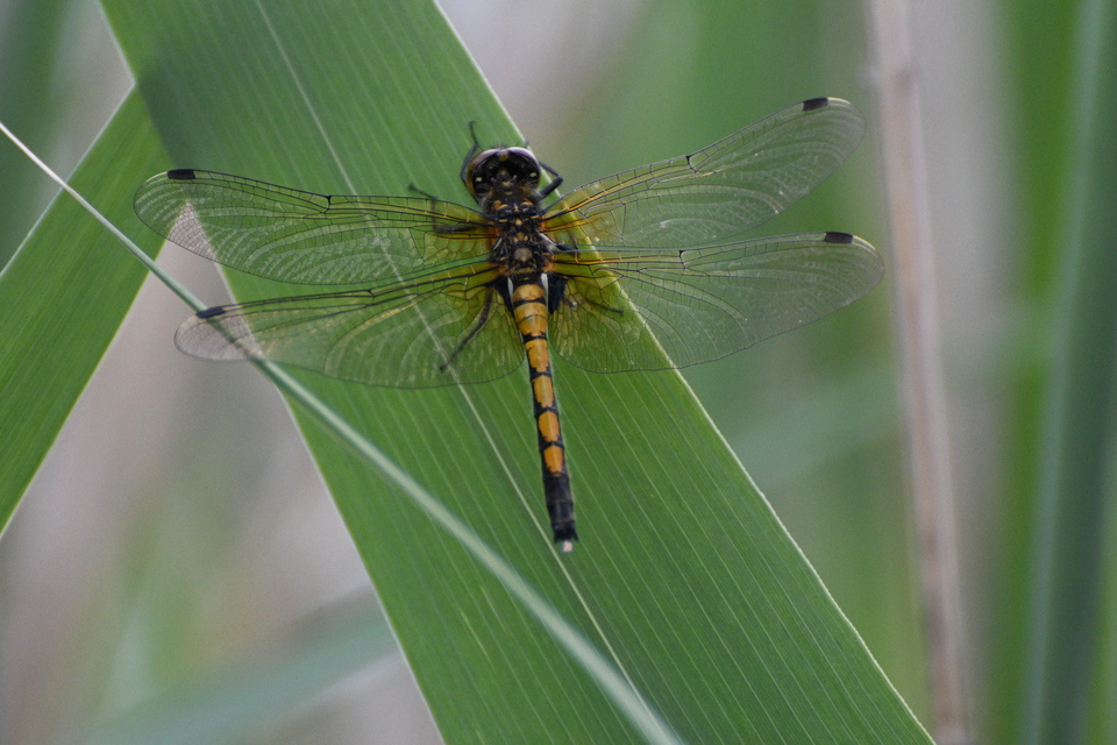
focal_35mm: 450
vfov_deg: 3.1
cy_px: 372
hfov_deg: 4.6
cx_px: 558
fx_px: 13961
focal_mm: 300
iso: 3200
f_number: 6.3
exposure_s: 1/2500
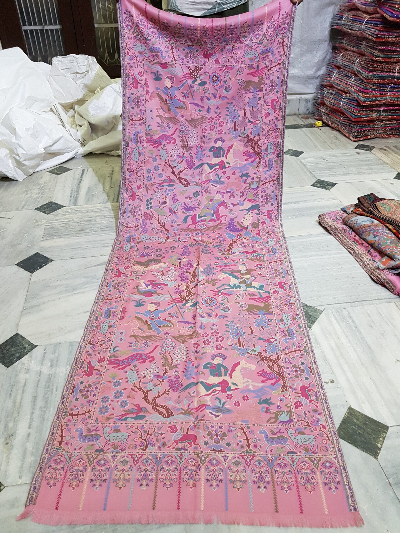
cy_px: 266
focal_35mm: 26
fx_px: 401
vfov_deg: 67.3
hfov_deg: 53.1
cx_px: 200
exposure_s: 1/20
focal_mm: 4.2
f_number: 1.7
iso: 200
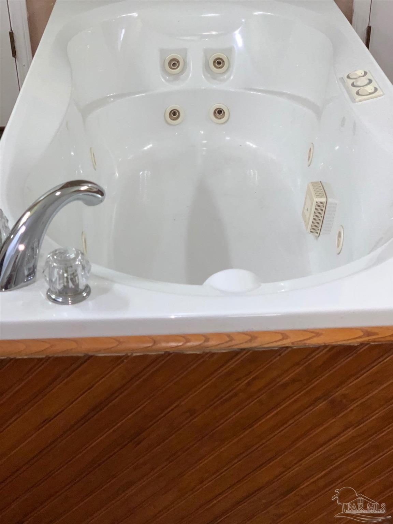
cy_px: 262
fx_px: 787
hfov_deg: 28.0
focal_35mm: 52
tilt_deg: -33.4
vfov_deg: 36.8
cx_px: 196
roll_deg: +0.2
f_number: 2.4
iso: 100
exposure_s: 1/60
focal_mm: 6
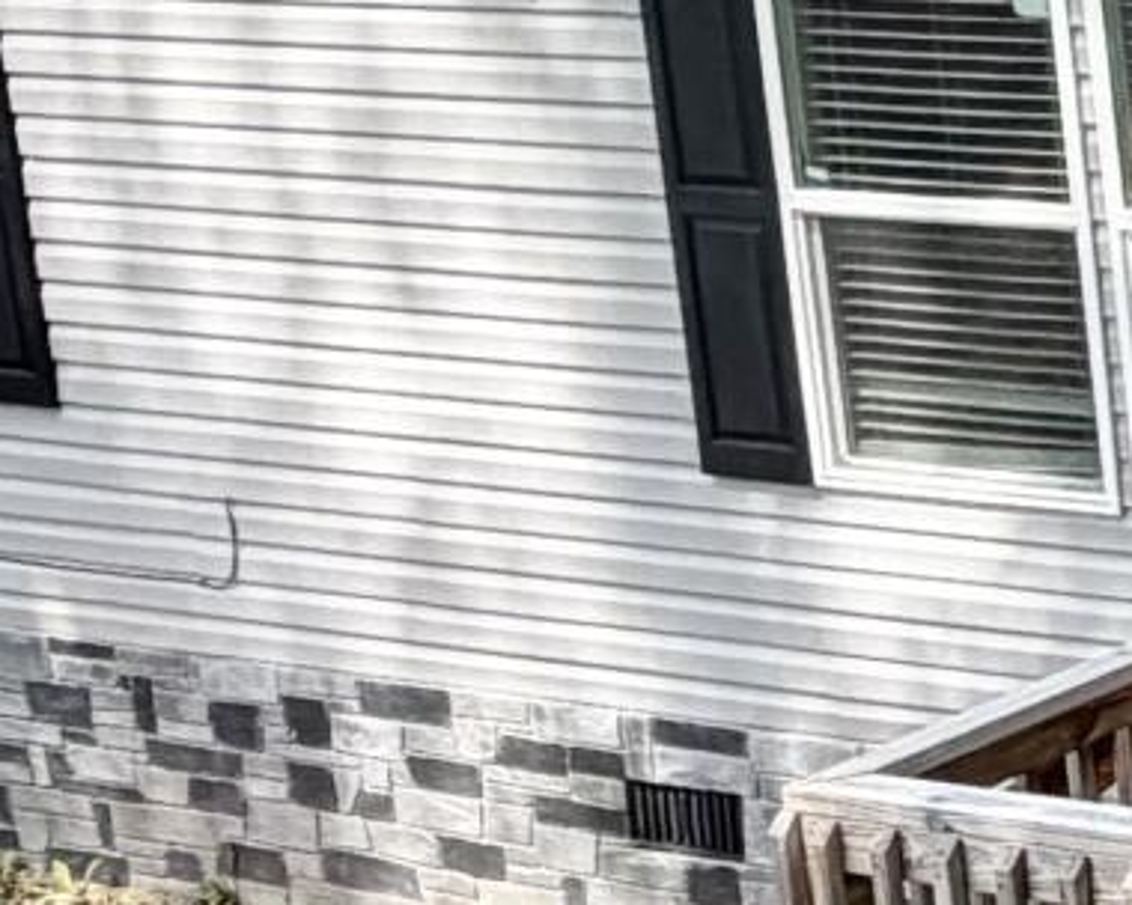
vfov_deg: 14.2
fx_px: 3618
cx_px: 2559
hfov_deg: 13.7
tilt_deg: -10.5
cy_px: 194
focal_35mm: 108
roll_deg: +2.2
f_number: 2.2
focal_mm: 2.22
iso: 50
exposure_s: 1/502
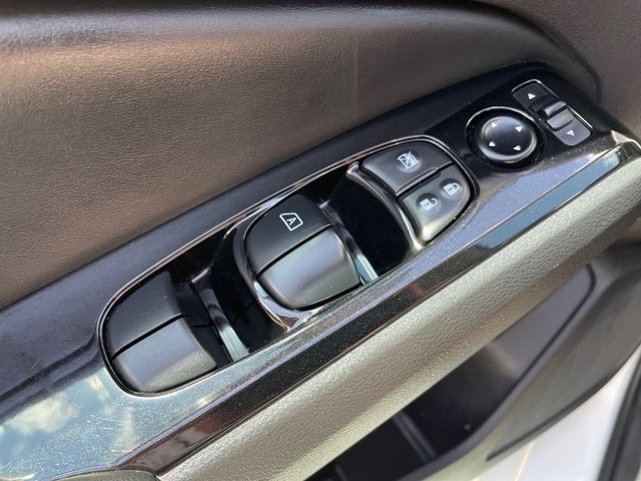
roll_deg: +1.0
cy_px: 240
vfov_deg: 53.1
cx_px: 320
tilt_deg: -39.2
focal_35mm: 26
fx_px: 481
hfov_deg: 67.3
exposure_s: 1/183
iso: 32
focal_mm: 4.2
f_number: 1.6
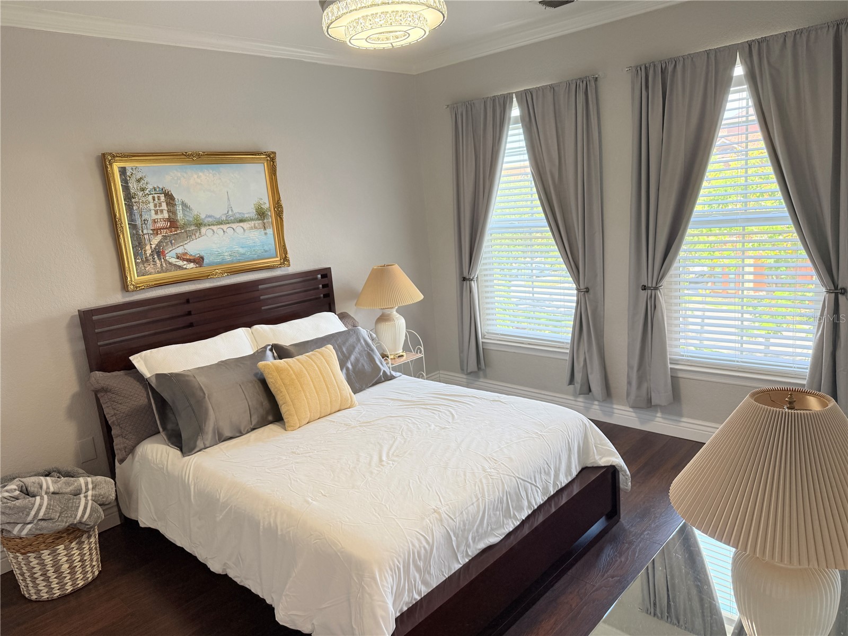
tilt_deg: -11.8
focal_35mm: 24
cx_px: 424
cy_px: 318
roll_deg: +4.7
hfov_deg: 71.6
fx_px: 588
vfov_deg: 56.8
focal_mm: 6.76
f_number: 1.78
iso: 80
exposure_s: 1/156
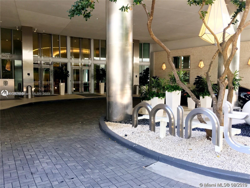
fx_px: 209
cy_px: 94
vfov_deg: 48.2
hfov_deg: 61.7
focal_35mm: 29
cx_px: 125
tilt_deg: -3.1
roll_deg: +1.0
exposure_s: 1/120
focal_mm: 4.15
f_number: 2.2
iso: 40
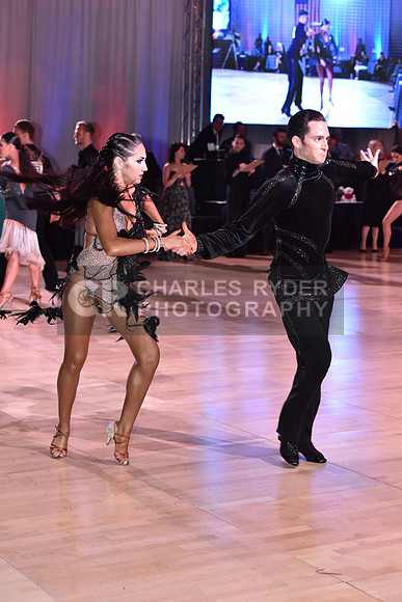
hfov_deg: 15.2
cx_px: 201
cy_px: 301
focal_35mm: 90
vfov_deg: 22.6
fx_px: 1506
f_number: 4.5
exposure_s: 1/250
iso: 1600
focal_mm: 90
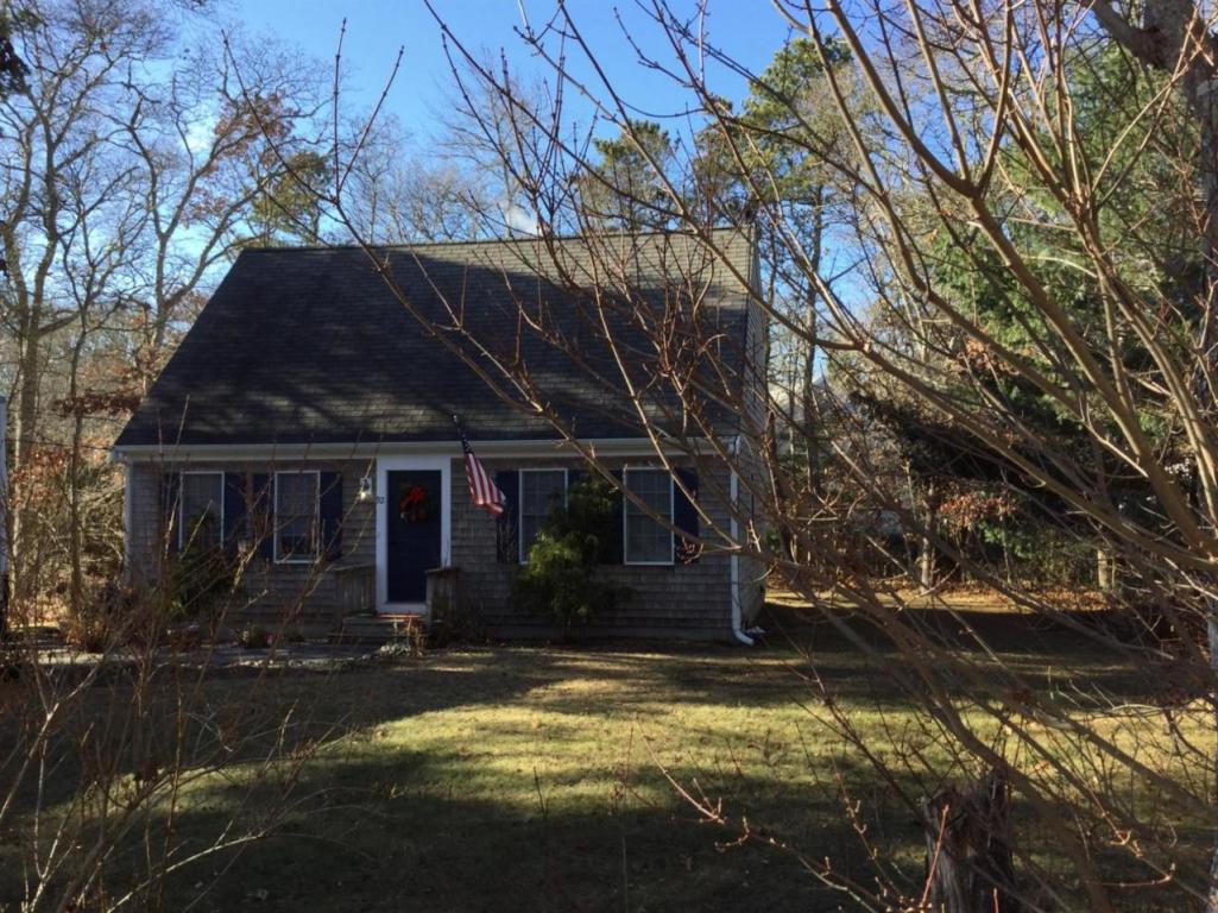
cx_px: 609
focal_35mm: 31
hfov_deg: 58.4
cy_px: 456
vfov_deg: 45.4
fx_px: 1090
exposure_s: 1/338
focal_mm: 3.3
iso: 25
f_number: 2.4
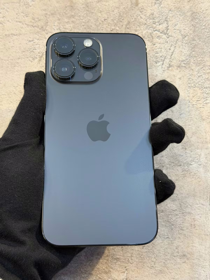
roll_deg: -1.4
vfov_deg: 39.7
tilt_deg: +12.6
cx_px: 105
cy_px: 140
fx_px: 388
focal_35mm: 48
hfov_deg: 30.3
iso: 250
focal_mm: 6.76
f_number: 1.78
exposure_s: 1/50
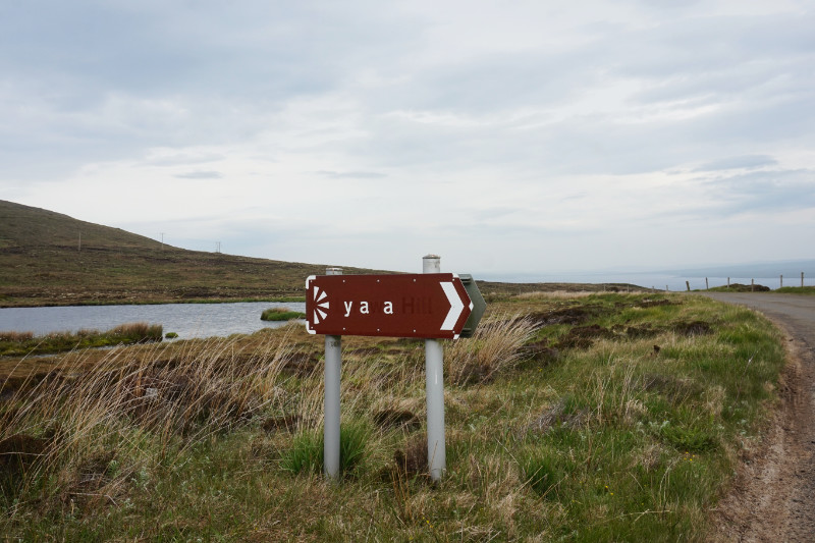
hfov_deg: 55.1
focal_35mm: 34
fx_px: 781
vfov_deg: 38.3
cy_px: 272
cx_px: 408
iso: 100
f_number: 11
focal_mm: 23
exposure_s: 1/80
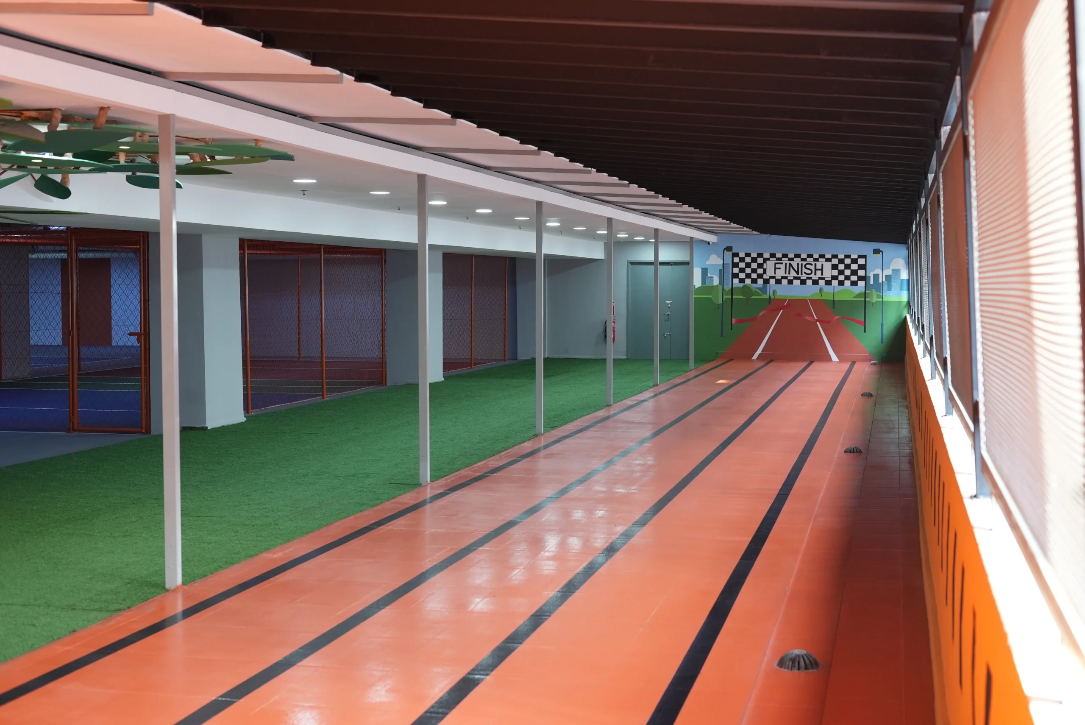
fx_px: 1508
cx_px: 542
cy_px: 362
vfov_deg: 27.0
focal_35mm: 50
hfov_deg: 39.6
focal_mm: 50
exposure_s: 1/160
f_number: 4
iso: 1250
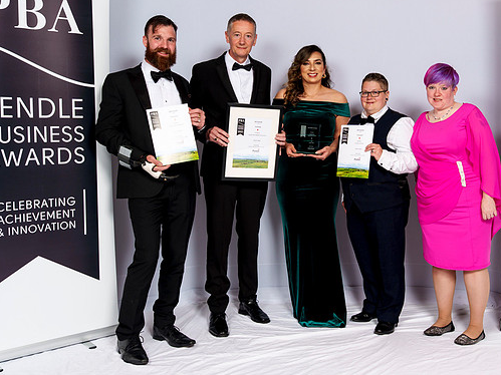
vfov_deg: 34.2
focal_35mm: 42
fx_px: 608
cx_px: 305
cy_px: 154
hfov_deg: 44.5
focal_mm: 29
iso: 100
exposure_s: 1/125
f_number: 8
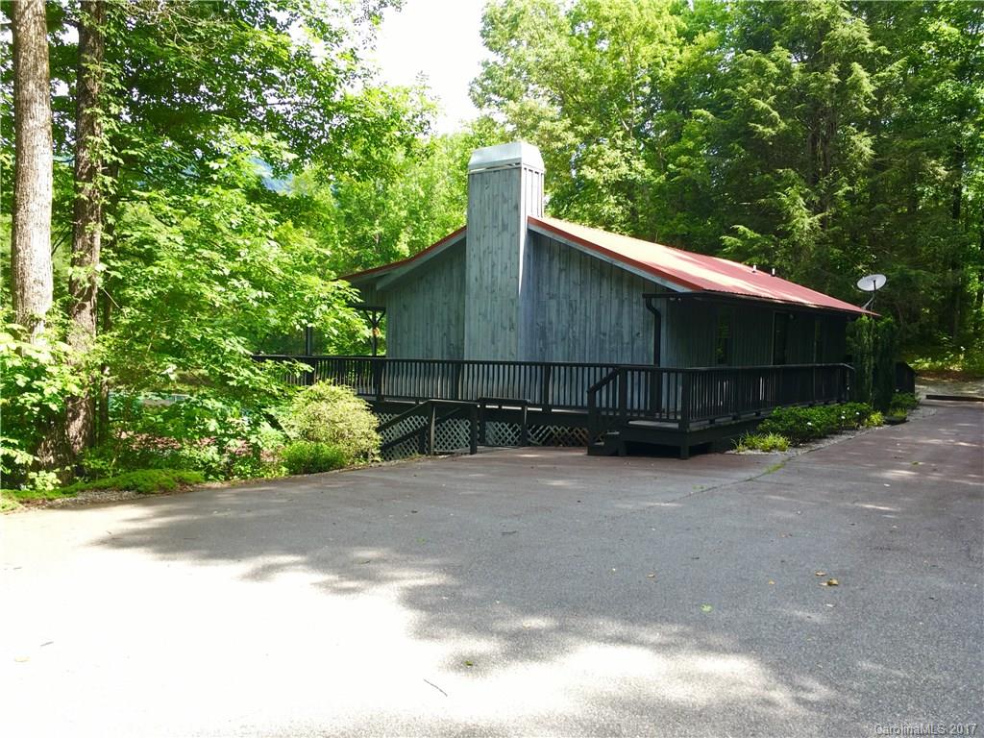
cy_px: 369
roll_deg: -0.2
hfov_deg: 61.7
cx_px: 492
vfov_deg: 48.2
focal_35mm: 29
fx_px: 824
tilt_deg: -2.4
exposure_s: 1/184
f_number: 2.2
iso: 25
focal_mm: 4.15
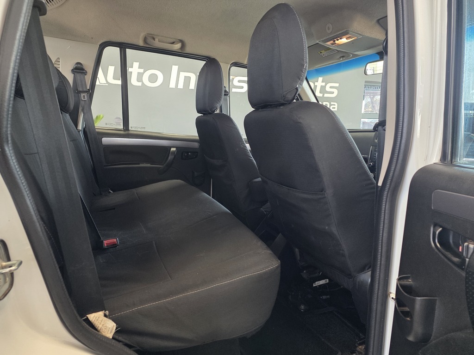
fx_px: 315
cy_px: 178
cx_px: 237
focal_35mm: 23
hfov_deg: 73.9
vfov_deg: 58.9
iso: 250
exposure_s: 1/100
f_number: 1.7
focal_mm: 6.25
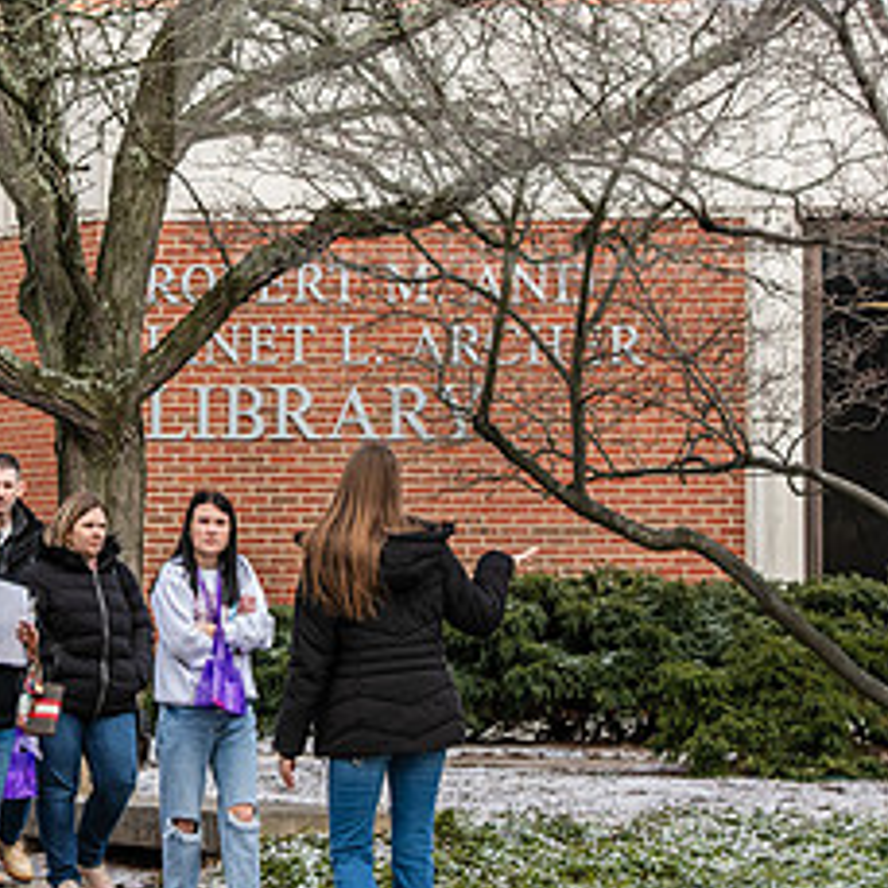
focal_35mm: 198
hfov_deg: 8.8
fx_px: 5747
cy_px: 343
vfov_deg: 8.8
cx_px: 58
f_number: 5.6
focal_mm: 92
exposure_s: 1/500
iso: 320
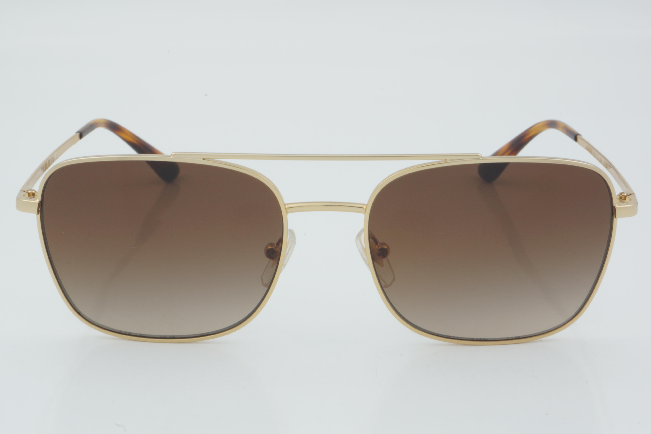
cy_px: 217
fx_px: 1492
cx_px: 326
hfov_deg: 24.6
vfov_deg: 16.6
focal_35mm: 82
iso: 100
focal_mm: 55
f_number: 32
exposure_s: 1/3
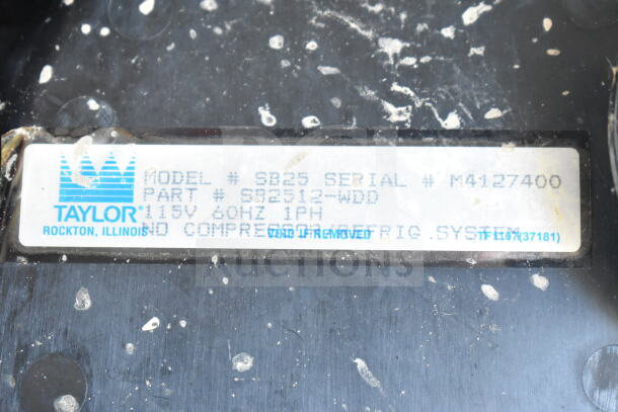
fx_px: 1416
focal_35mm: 82
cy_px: 206
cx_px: 309
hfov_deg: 24.6
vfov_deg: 16.6
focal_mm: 55
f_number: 5.6
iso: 6400
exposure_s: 1/100
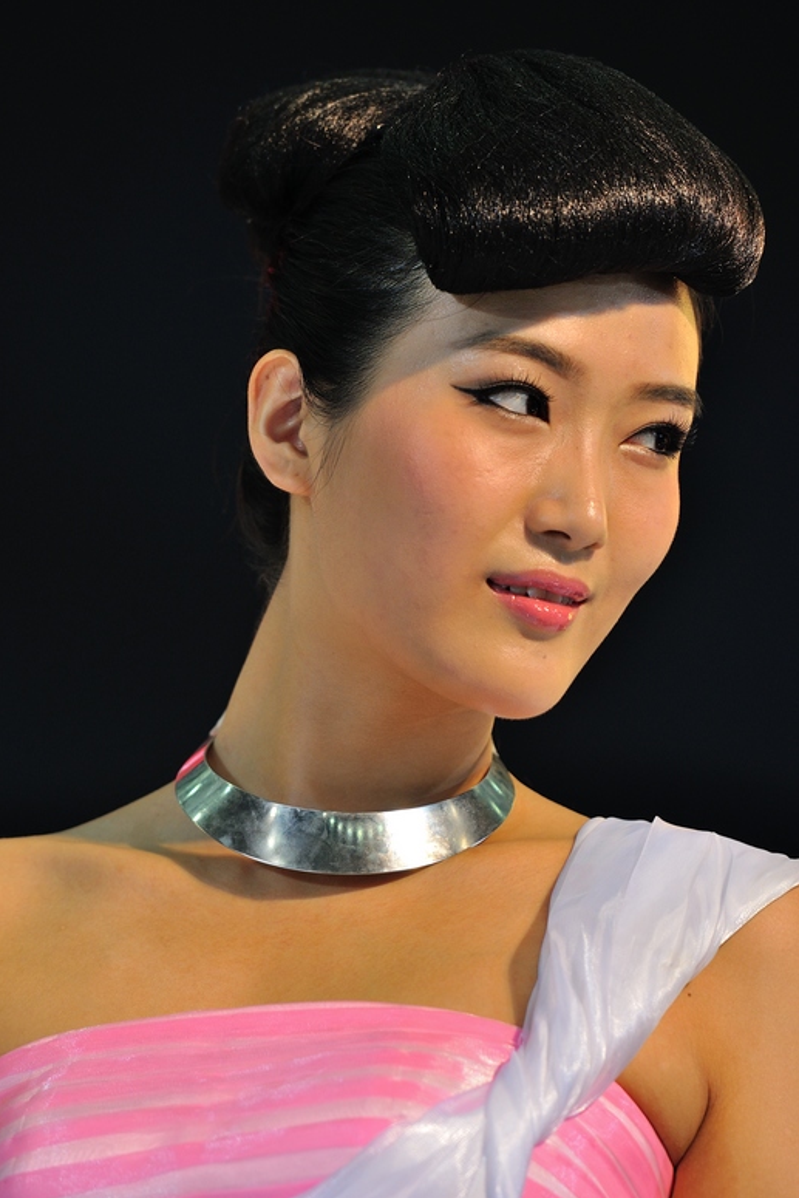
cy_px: 598
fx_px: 8551
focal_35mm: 257
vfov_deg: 8.0
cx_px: 399
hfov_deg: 5.3
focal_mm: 170
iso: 200
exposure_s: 1/160
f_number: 2.8
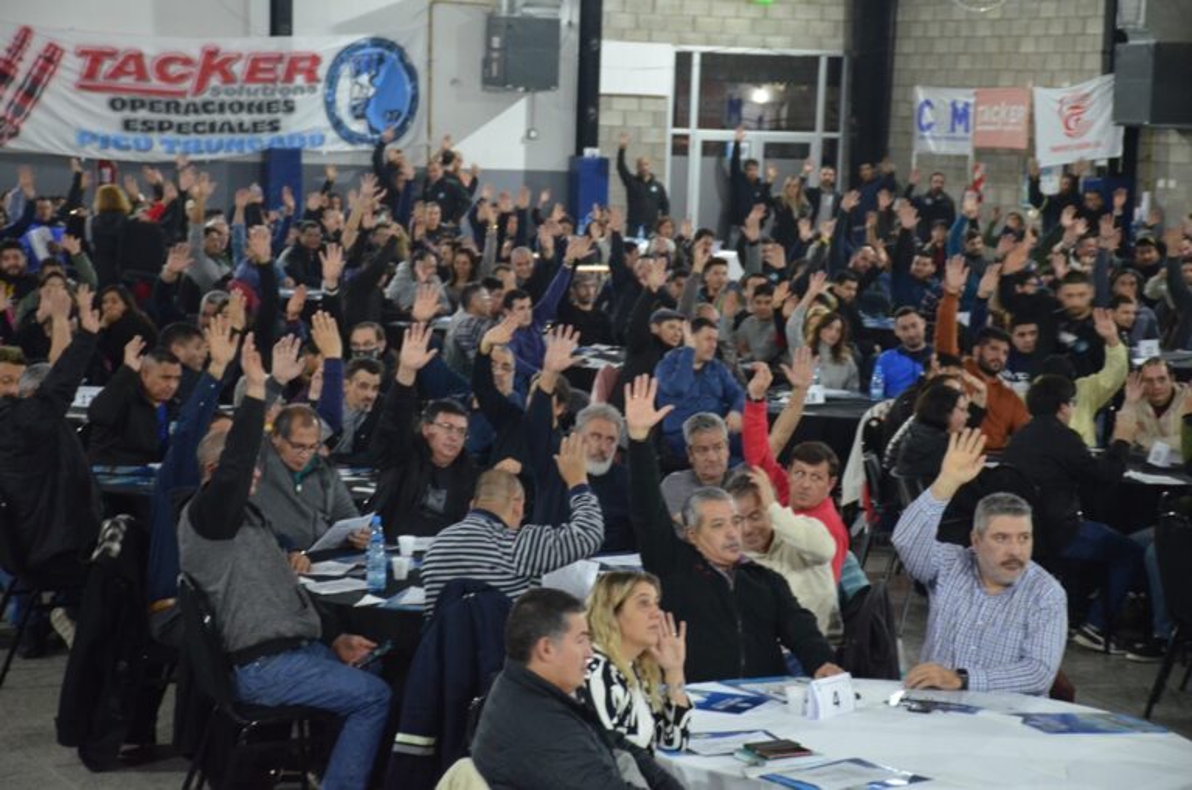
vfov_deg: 13.8
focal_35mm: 99
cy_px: 395
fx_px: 3272
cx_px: 596
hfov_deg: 20.6
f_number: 5
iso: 1800
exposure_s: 1/30
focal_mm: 66
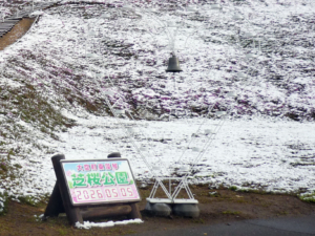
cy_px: 13
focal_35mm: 72
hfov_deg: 26.0
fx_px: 655
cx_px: 21
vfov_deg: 19.9
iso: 100
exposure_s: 1/640
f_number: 2.9
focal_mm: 6
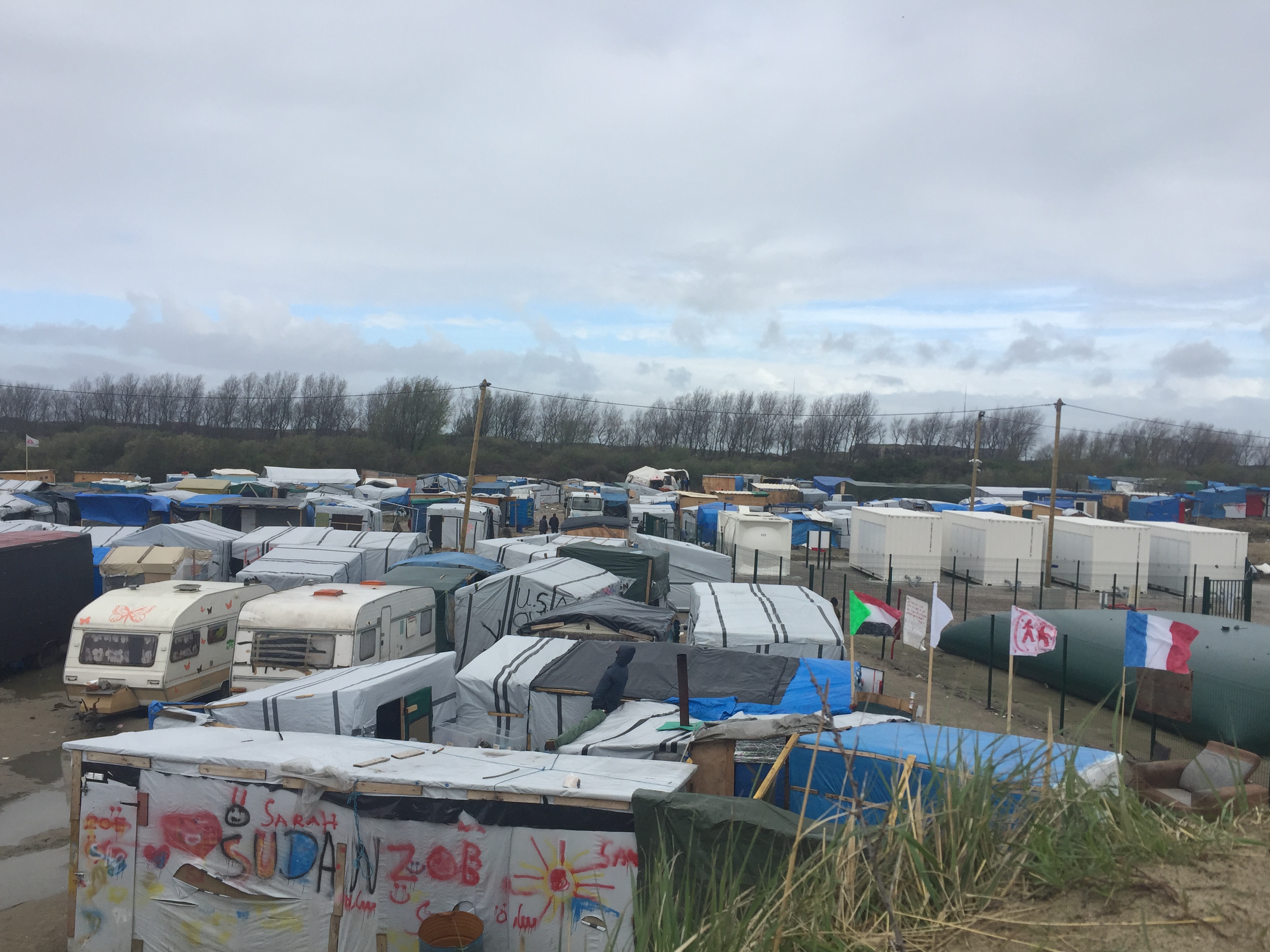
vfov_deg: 46.8
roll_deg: -2.3
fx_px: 1101
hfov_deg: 60.0
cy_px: 488
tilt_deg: -2.3
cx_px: 628
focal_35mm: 30
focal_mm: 4.15
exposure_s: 1/1883
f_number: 2.2
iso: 32
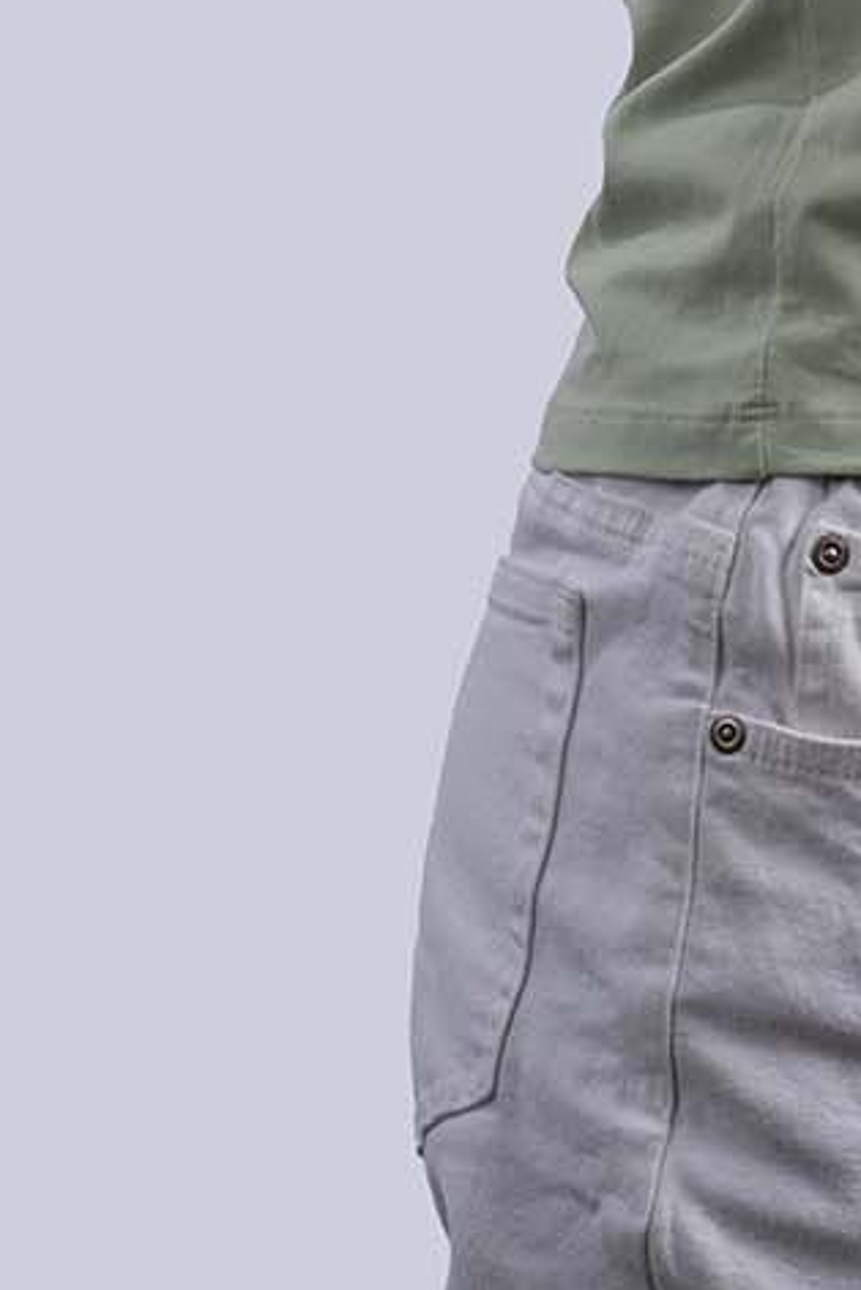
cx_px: 907
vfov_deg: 6.4
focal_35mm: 320
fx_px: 11471
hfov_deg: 4.3
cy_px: -473
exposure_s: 1/200
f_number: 11
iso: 80
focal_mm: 105
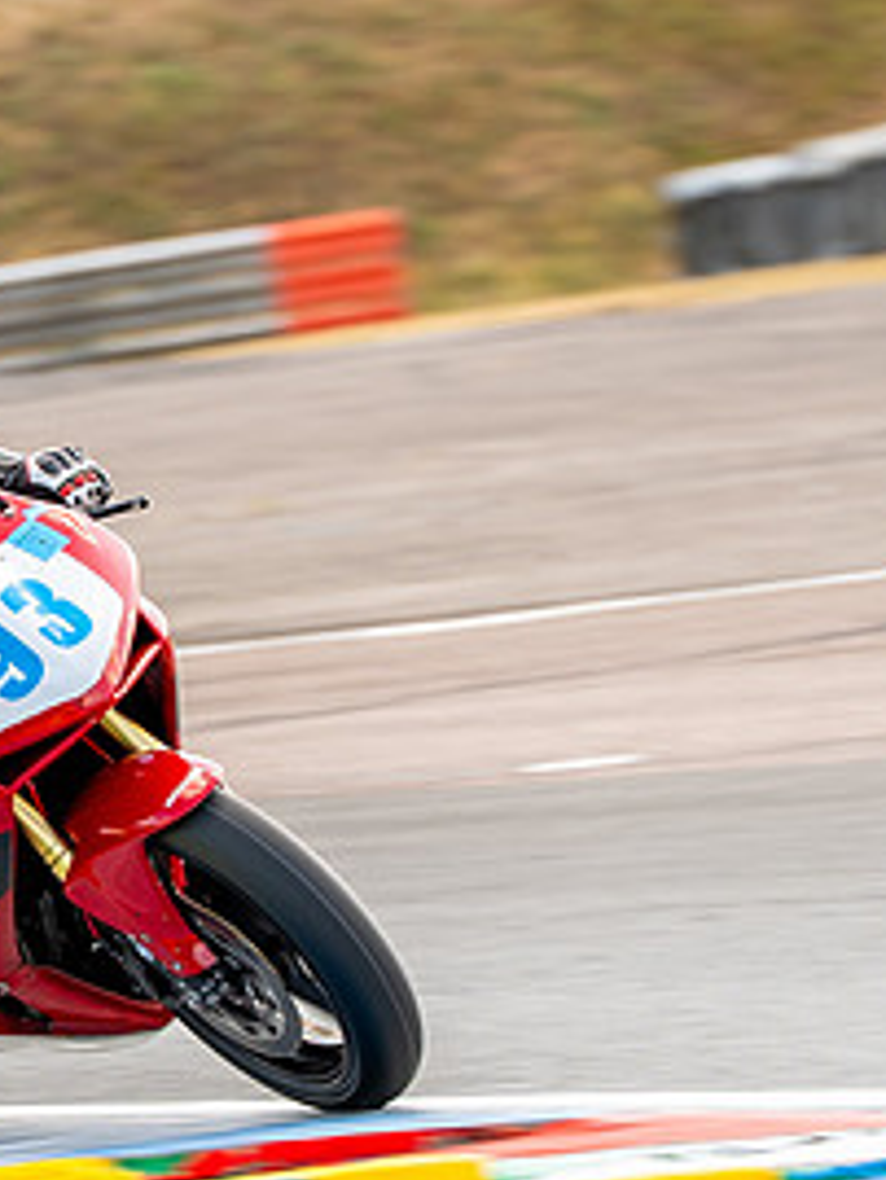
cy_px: 812
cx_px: -254
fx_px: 20392
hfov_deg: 2.5
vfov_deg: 3.3
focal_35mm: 598
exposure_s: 1/200
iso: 160
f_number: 6.3
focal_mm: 200
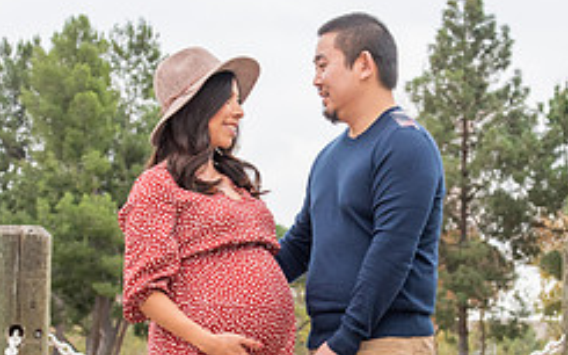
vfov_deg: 10.5
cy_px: 265
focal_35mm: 125
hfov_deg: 16.7
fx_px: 1935
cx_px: 300
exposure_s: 1/125
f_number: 5
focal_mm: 38
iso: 500
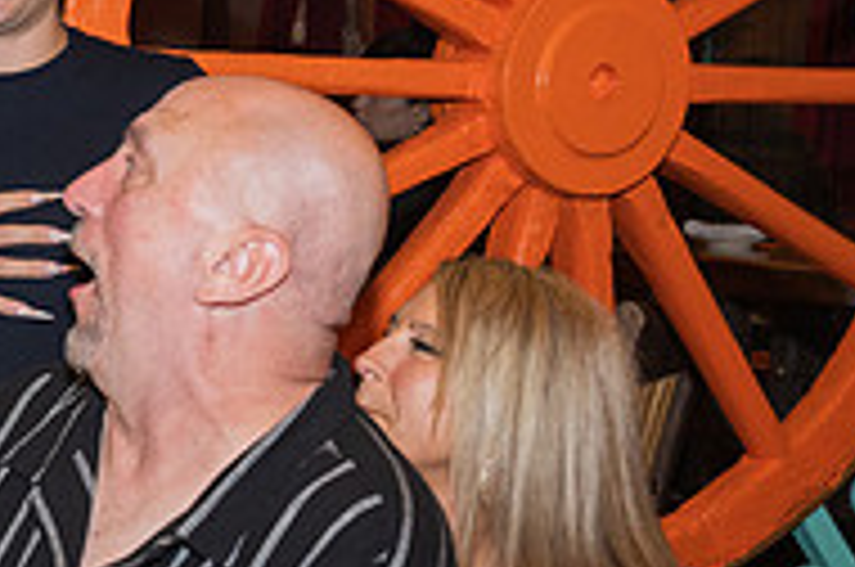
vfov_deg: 13.2
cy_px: 394
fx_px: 2442
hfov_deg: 18.3
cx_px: -302
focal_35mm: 103
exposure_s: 1/100
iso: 800
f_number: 5.6
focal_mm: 33.5
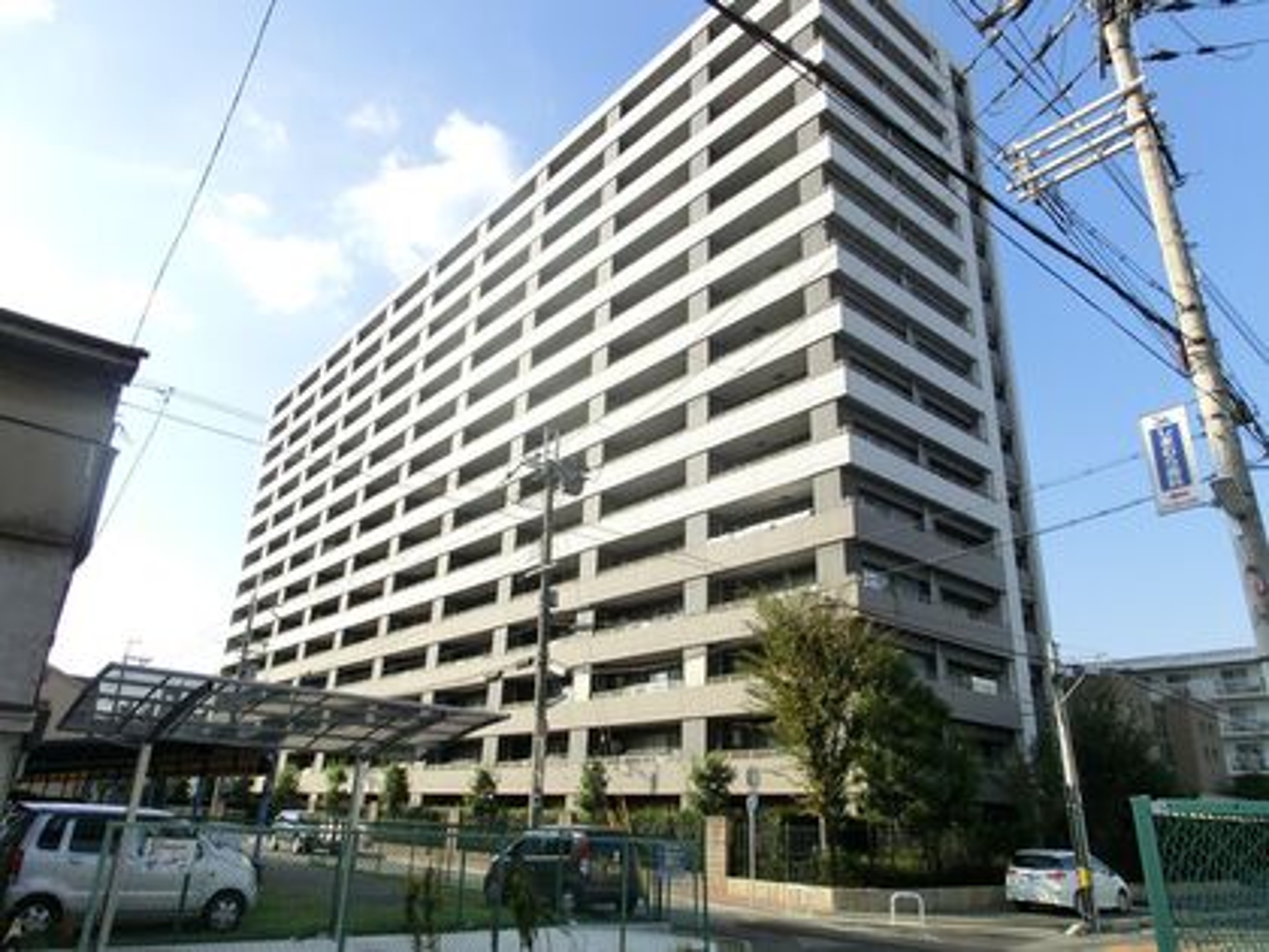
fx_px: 880
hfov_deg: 71.6
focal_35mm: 24
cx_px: 634
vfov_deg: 56.8
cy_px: 476
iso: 100
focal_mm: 4.24
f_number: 3
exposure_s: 1/800
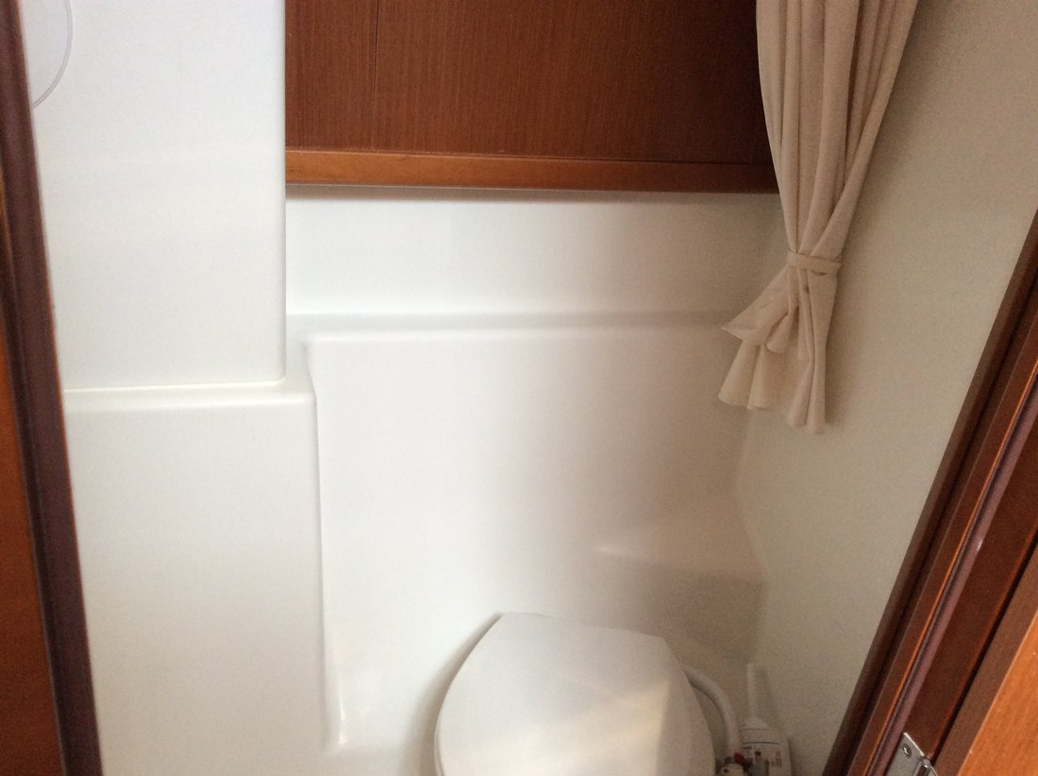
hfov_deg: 56.9
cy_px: 388
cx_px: 519
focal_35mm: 32
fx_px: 958
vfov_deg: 44.1
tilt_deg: -27.9
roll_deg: -5.8
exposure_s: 1/25
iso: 80
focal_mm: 3.3
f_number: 2.4
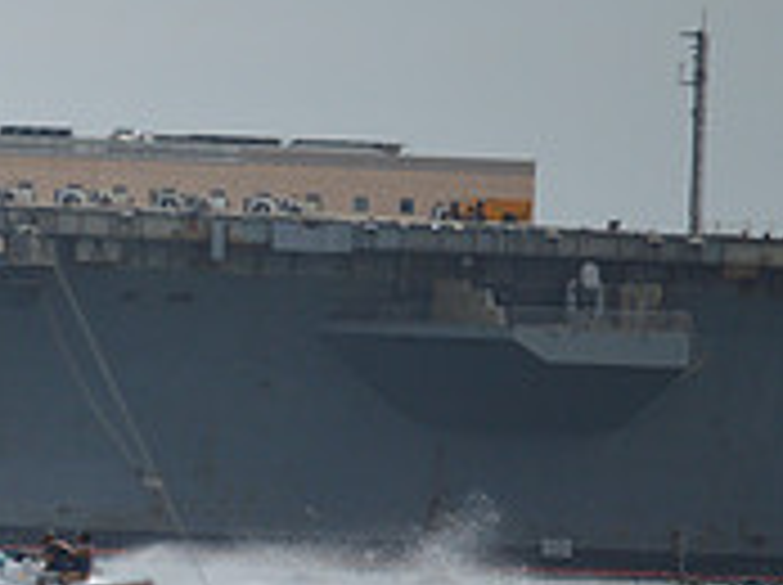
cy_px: 536
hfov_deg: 2.1
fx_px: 21730
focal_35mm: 962
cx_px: -513
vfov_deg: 1.5
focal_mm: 200
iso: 280
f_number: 5.6
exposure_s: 1/2000
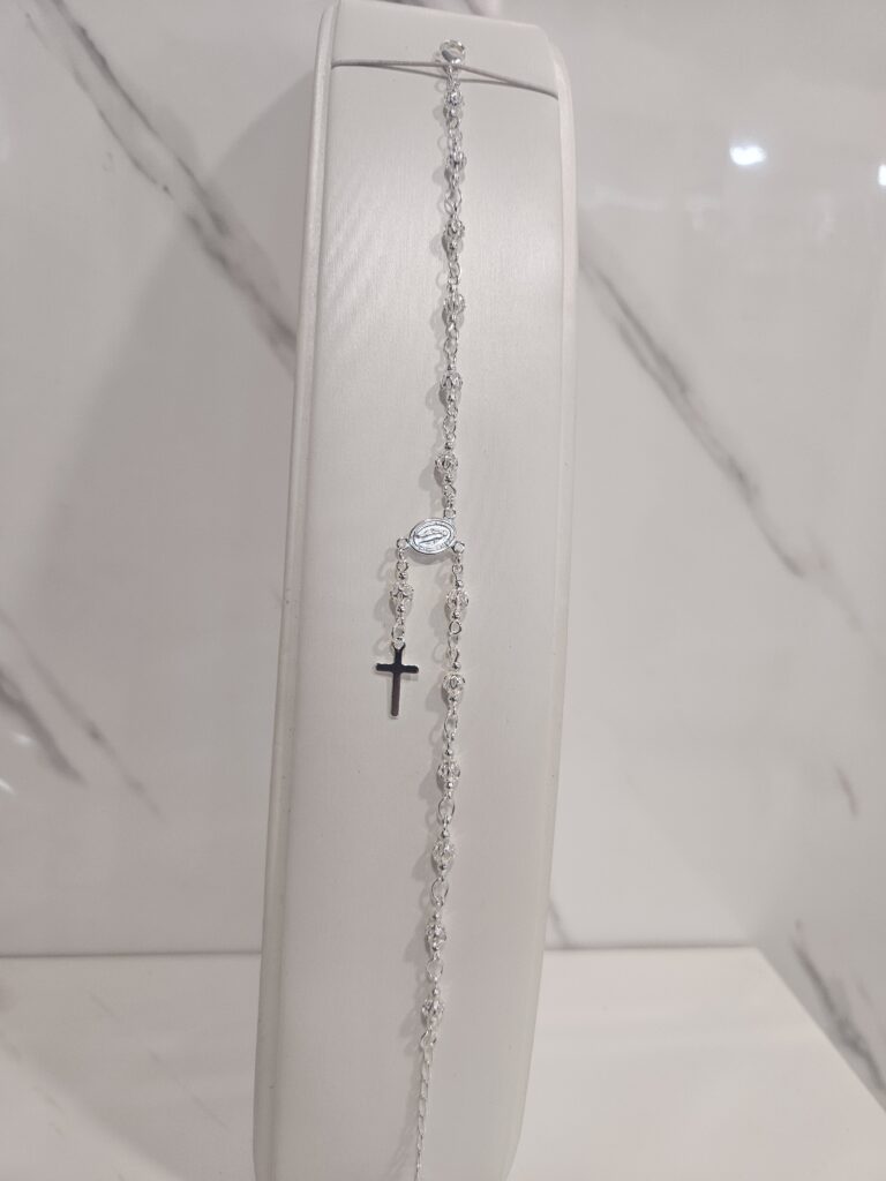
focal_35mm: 23
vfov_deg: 73.9
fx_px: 785
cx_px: 443
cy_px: 590
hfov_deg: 58.9
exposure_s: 1/100
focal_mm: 5.4
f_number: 1.8
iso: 160
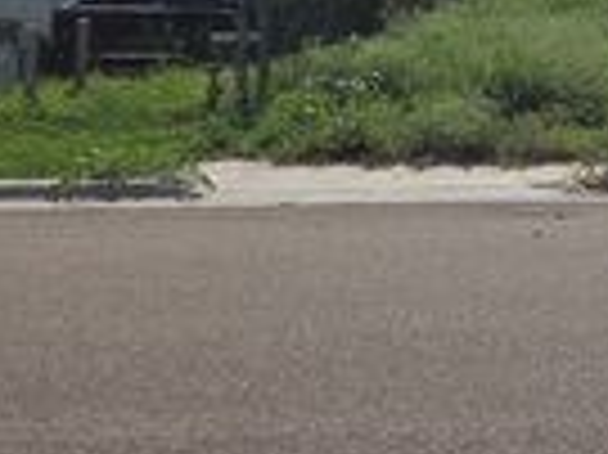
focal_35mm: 85
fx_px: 1492
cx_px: 793
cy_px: -106
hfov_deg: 20.9
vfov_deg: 16.5
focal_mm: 5.4
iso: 25
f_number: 1.8
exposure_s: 1/3840
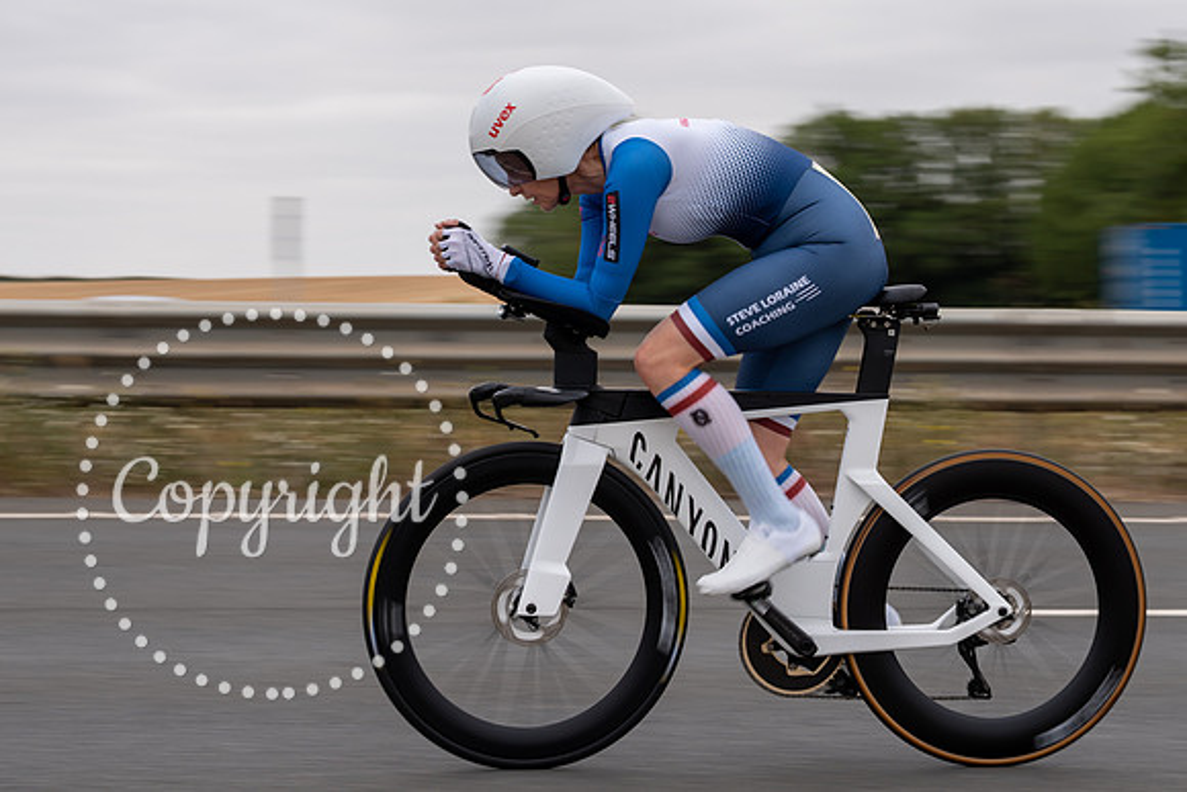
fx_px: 3142
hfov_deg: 21.4
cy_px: 338
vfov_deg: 14.4
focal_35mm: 95
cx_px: 595
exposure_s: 1/160
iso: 100
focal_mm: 70
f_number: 8
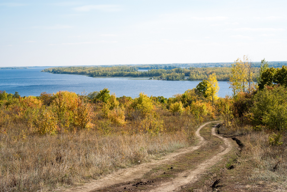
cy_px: 96
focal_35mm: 69
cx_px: 144
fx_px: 551
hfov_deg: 29.2
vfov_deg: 19.8
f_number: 5.6
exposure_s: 1/500
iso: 100
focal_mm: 25.8
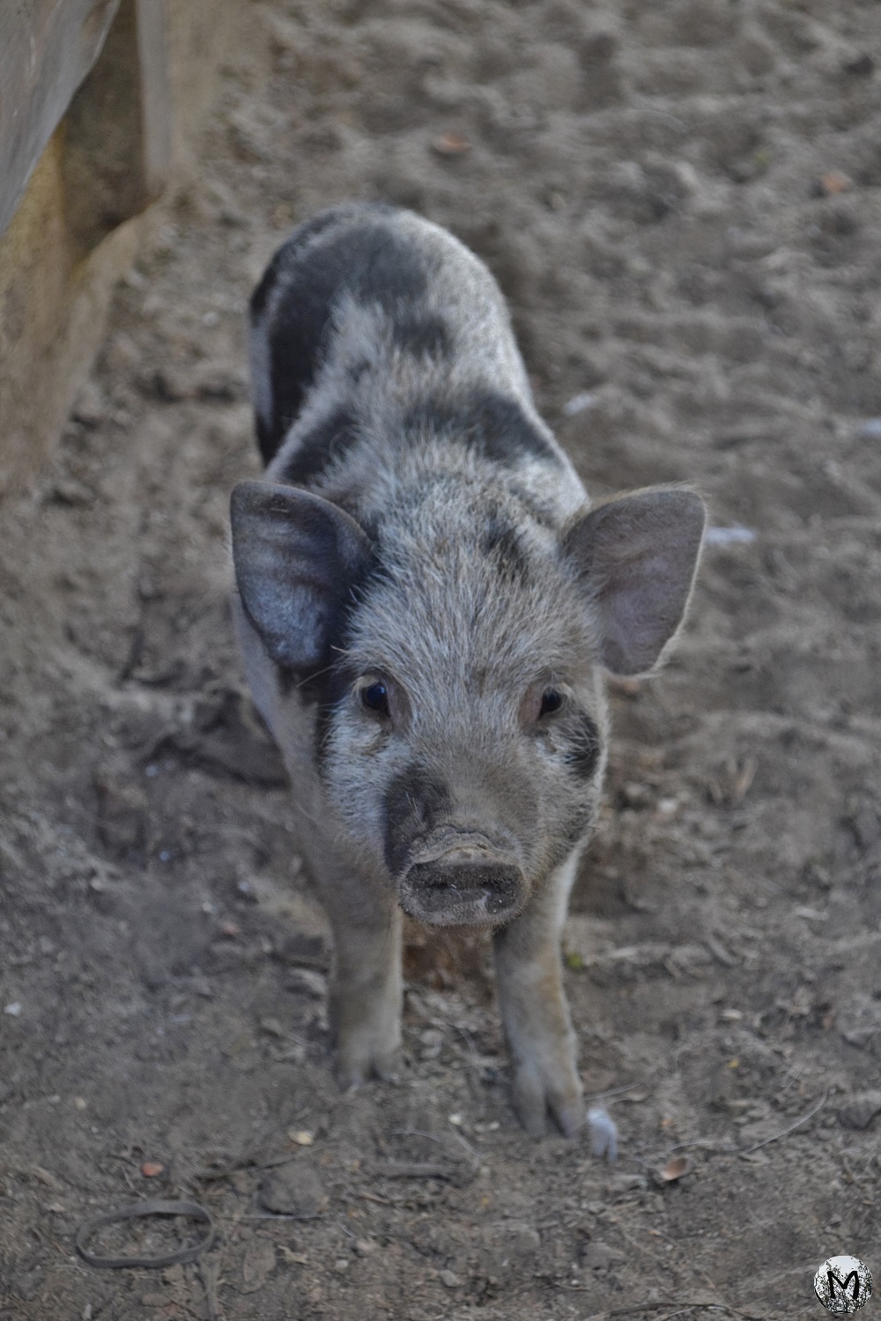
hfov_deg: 10.6
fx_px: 4735
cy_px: 660
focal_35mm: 129
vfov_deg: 15.9
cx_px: 440
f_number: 5.3
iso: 2200
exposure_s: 1/60
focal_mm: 86
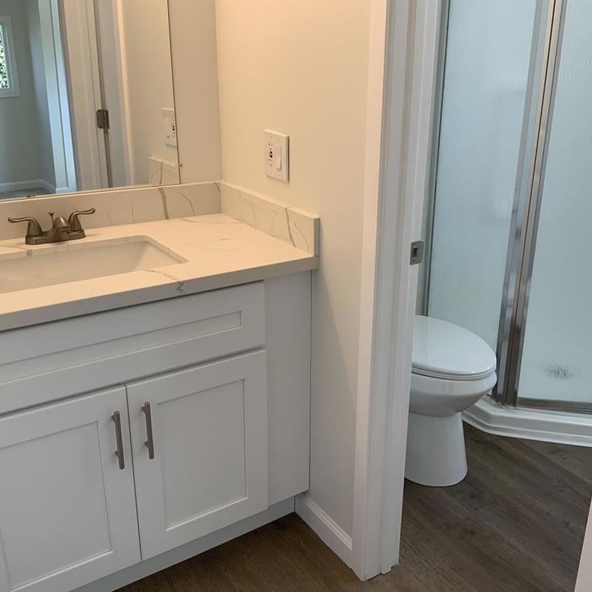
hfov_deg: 47.0
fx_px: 677
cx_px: 350
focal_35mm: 35
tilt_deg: -20.8
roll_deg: -0.7
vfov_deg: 47.2
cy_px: 298
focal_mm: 3
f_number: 1.8
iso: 40
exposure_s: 1/120
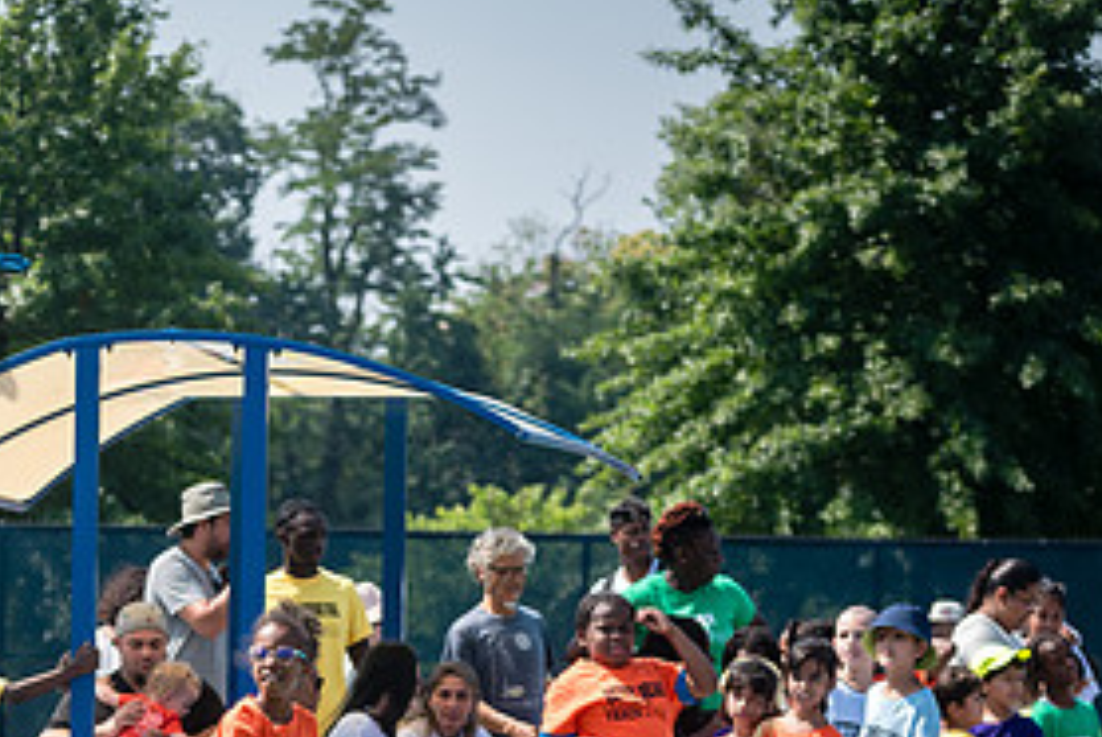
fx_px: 7262
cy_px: 715
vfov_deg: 5.8
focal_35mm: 237
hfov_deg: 8.6
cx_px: -8
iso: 400
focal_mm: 112
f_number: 5
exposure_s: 1/1250
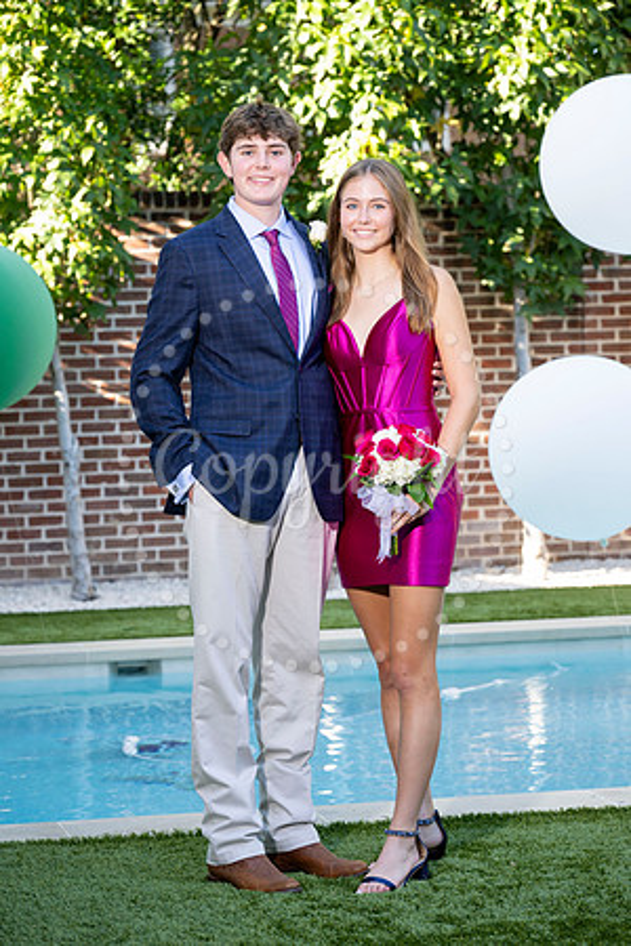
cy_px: 473
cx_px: 316
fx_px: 2629
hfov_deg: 13.7
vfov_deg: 20.4
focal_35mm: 100
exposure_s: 1/200
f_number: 5
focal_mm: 100
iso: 400
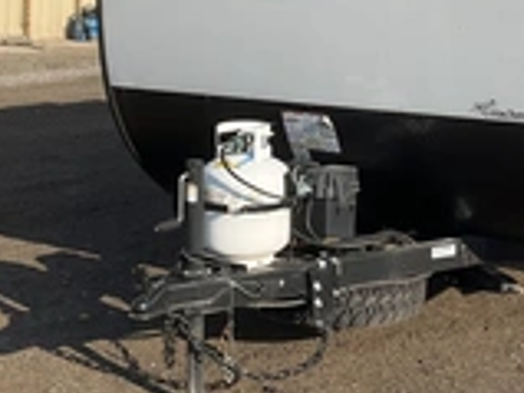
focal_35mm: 73
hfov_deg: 26.5
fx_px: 1104
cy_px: 83
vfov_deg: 19.9
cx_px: 363
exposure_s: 1/2058
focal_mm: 3
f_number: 1.8
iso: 25
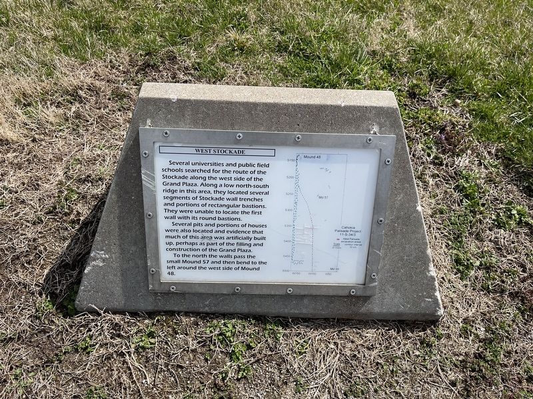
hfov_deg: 67.3
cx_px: 266
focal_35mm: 26
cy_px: 200
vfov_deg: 53.1
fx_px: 400
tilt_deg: -51.4
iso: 50
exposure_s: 1/3623
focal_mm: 5.1
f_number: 1.6
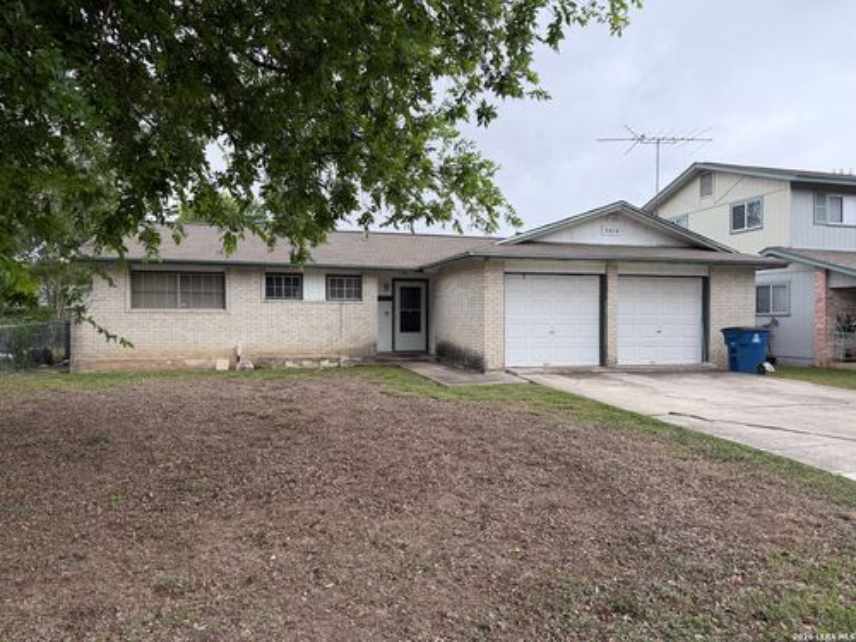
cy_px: 321
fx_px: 593
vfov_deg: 56.8
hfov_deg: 71.6
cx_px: 428
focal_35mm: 24
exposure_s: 1/909
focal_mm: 6.76
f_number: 1.78
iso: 100
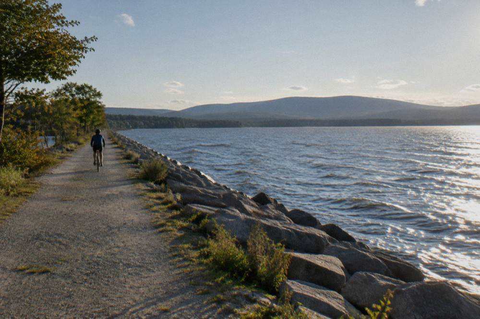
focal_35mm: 37
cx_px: 240
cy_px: 160
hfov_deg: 51.9
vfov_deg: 35.9
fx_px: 493
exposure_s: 1/250
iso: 320
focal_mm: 37
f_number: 8
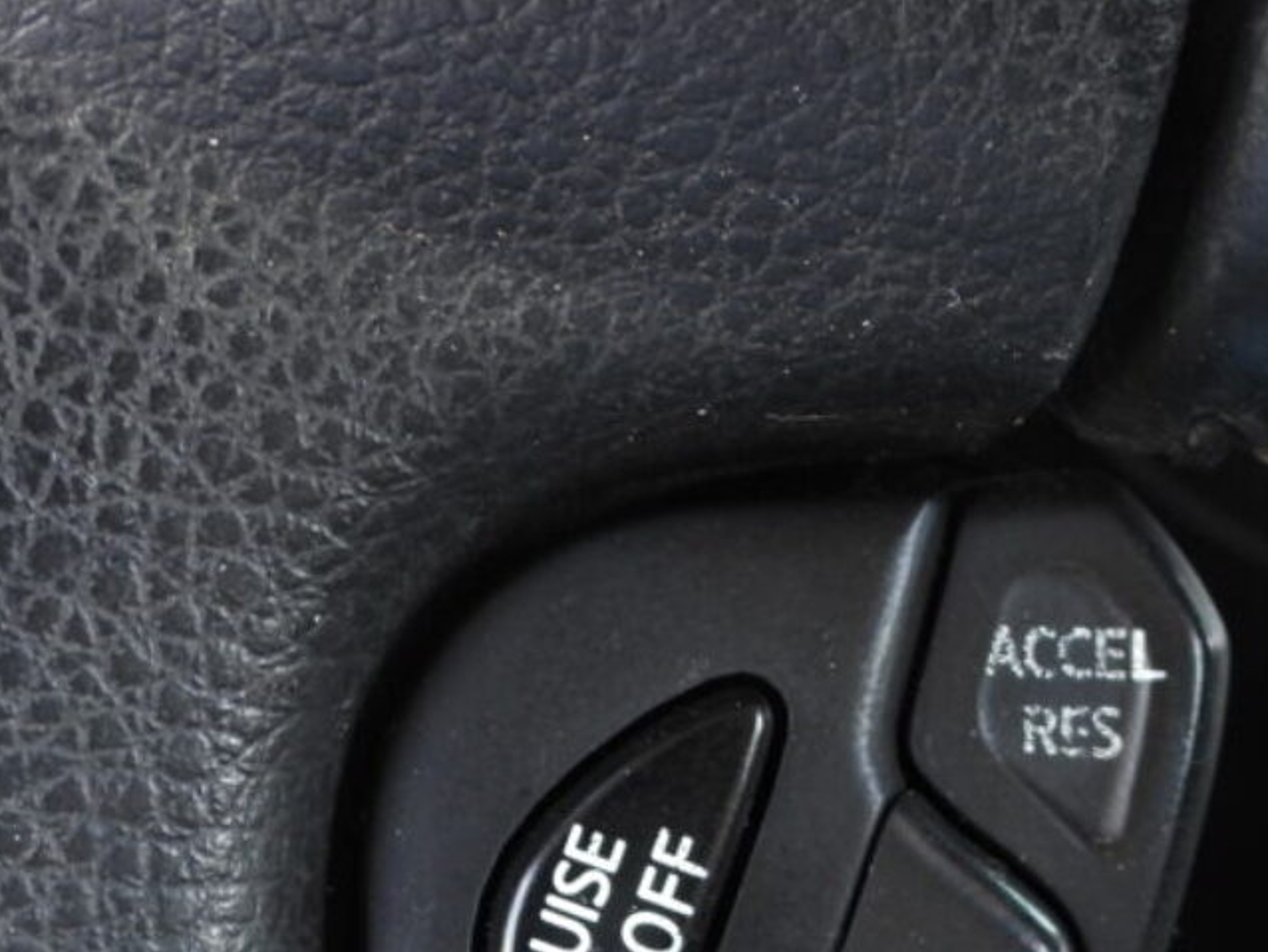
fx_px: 4324
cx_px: 690
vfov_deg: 12.5
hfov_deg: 16.7
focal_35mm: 118
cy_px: 874
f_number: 3.2
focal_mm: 8.5
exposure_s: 1/30
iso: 100
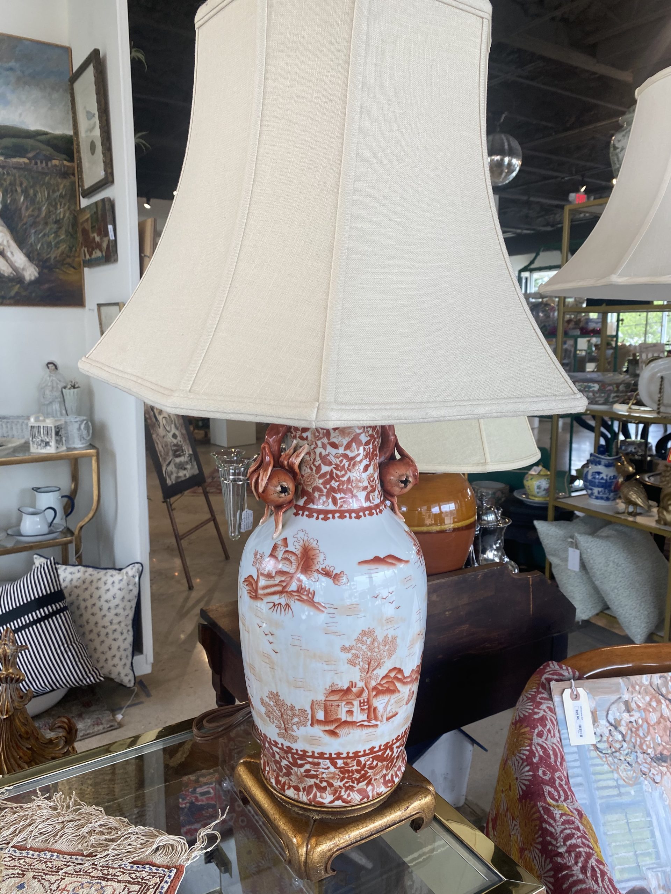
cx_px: 336
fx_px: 672
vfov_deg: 67.3
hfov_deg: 53.1
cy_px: 447
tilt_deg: -8.1
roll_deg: -0.8
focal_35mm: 26
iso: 80
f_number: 1.8
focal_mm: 4.25
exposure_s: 1/120
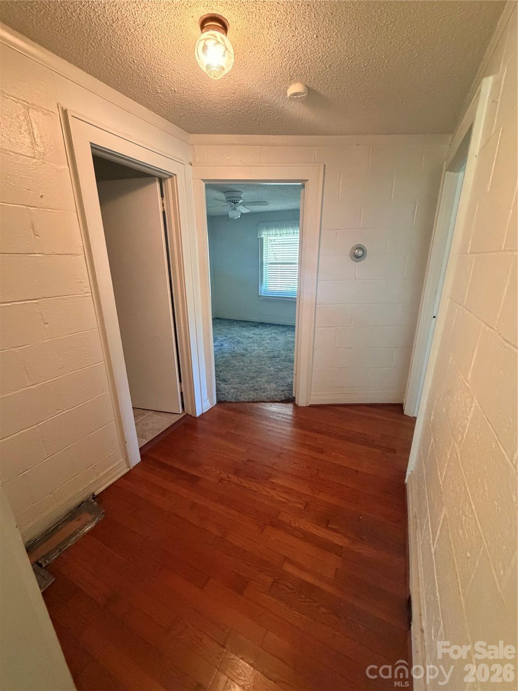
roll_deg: +0.0
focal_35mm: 14
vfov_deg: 102.1
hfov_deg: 85.7
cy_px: 346
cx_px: 259
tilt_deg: -16.4
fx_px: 279
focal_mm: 2.22
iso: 800
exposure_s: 1/60
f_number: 2.2
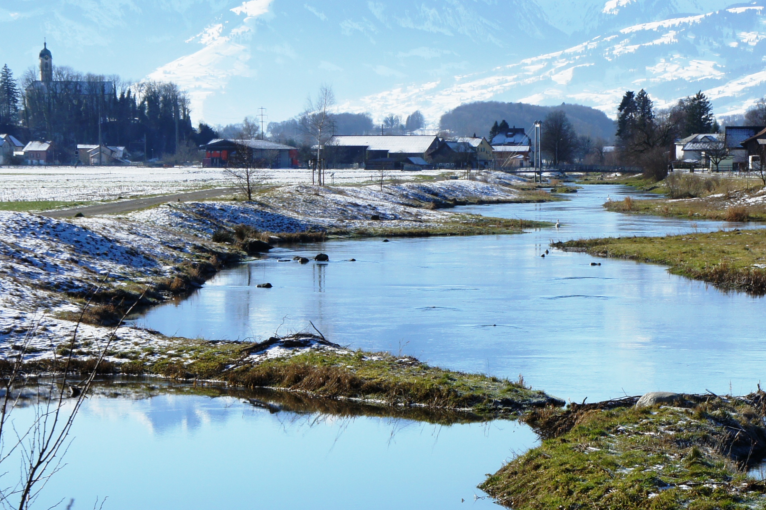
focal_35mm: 143
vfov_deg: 9.6
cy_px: 407
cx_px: 498
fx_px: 3041
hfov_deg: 14.3
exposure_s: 1/200
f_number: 13
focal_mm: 46
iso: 200
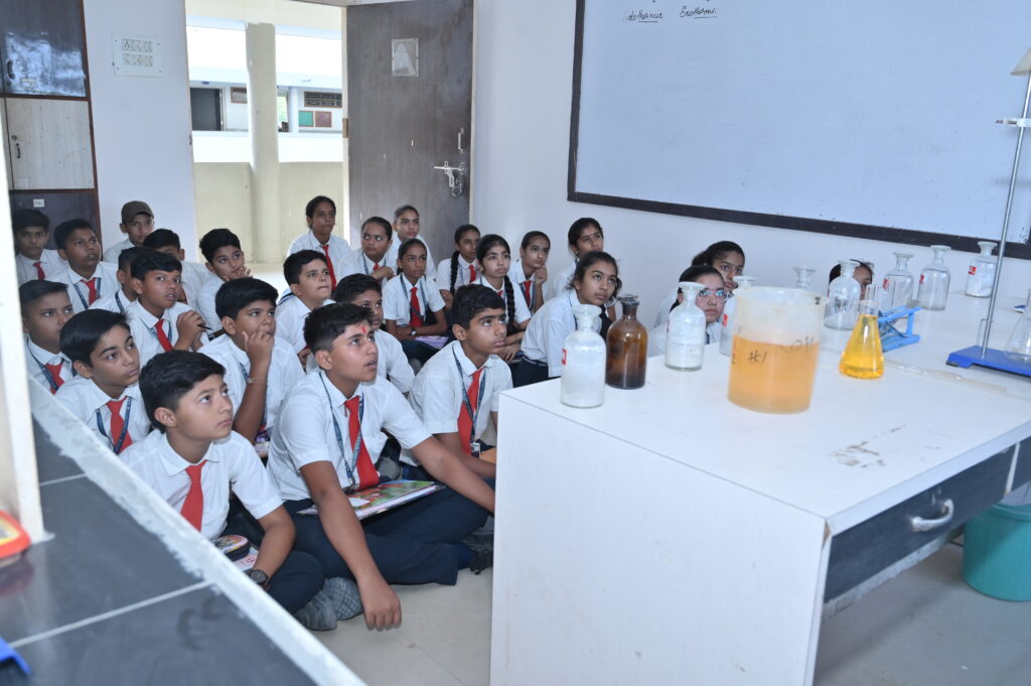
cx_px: 516
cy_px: 343
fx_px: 873
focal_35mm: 30
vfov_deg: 42.9
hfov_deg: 61.1
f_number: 5.6
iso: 640
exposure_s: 1/125
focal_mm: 30.5
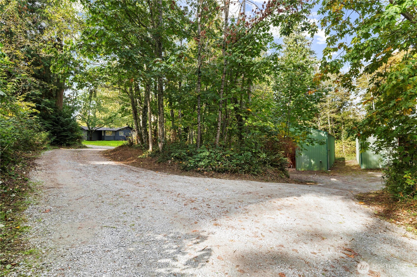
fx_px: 220
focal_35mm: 19
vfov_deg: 64.5
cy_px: 138
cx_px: 208
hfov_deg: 87.0
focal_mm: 19
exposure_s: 1/50
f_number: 8
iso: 200
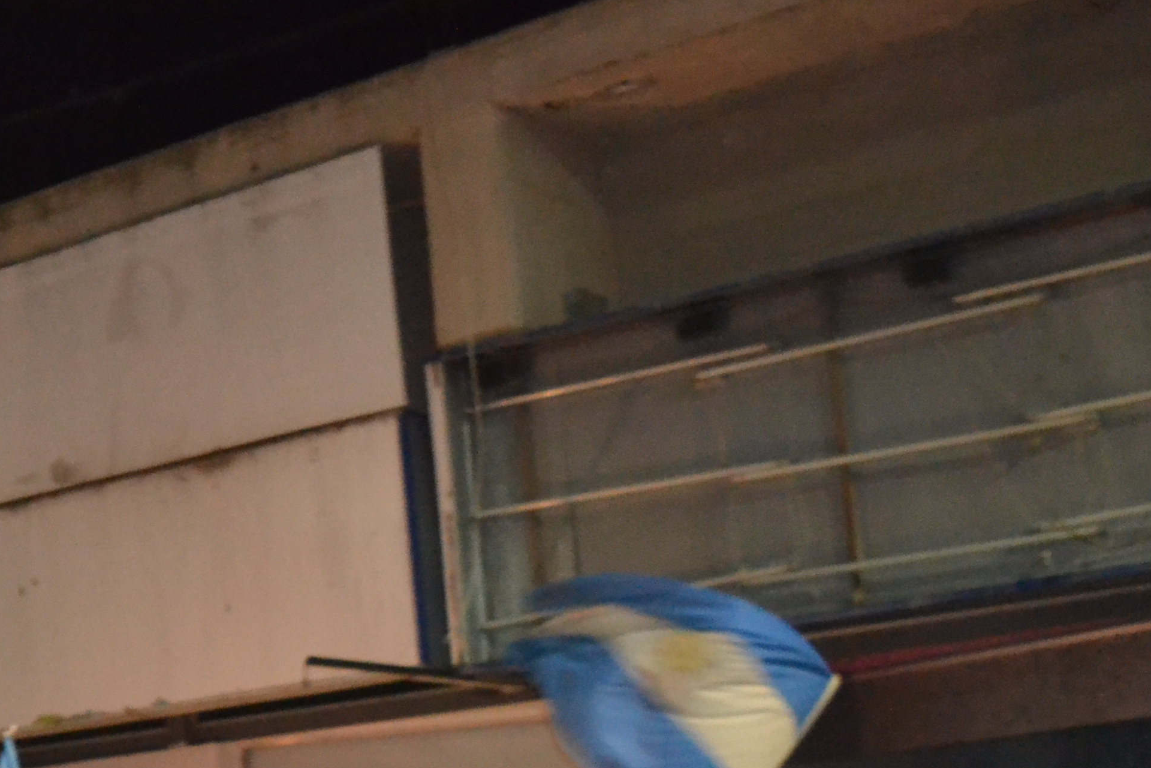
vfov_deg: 18.6
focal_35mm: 72
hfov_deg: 25.8
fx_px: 2302
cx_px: -141
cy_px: 690
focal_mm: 20
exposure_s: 1/60
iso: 3200
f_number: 3.8
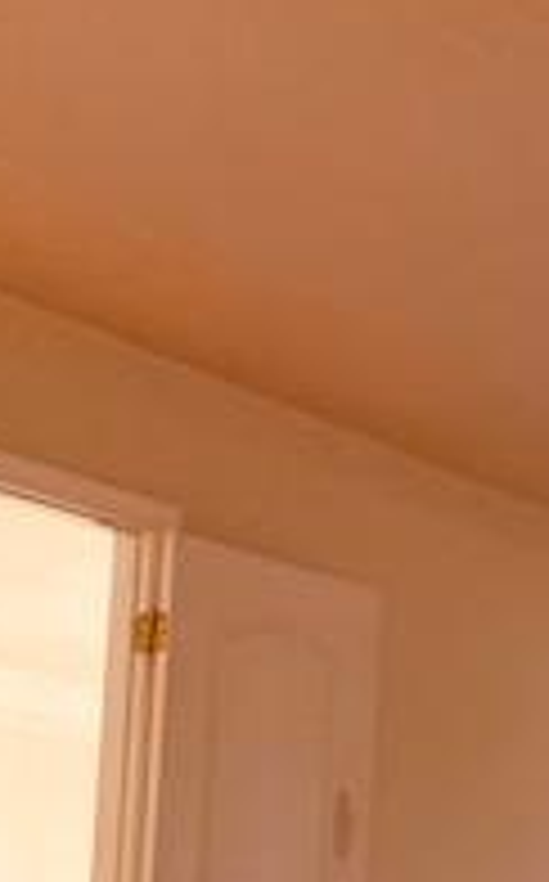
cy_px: 886
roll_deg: -2.0
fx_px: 2161
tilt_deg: +7.2
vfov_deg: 22.2
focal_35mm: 90
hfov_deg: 13.4
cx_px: 909
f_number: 1.8
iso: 250
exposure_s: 1/60
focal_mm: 4.25
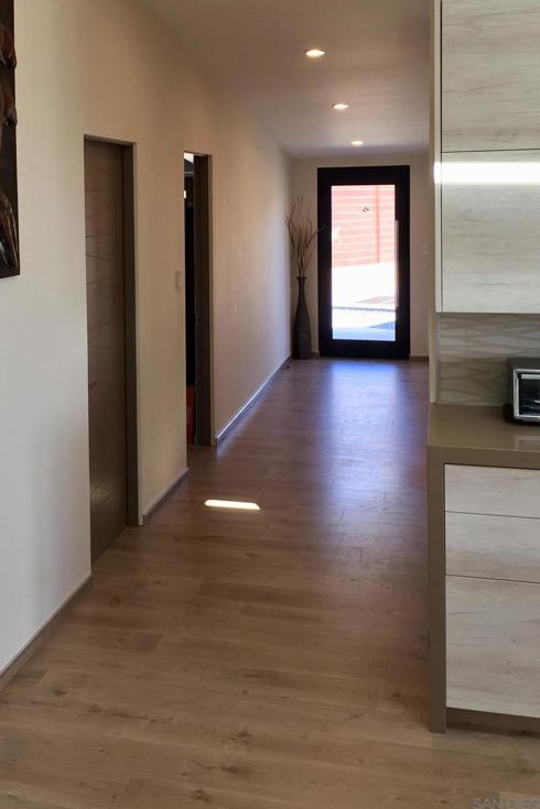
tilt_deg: -0.9
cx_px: 168
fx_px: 945
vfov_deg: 45.5
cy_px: 251
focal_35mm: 42
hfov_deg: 31.6
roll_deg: +0.6
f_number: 2.2
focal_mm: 4.15
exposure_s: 1/40
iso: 32
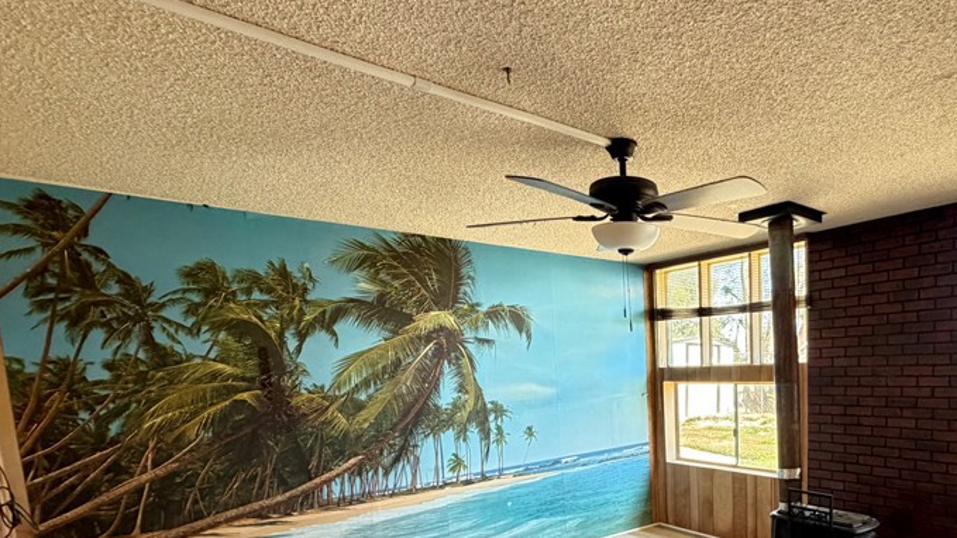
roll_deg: +1.8
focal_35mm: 23
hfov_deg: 74.0
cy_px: 437
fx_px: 584
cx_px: 698
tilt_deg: -6.5
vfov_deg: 46.7
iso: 320
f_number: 2.2
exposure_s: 1/121
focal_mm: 2.22
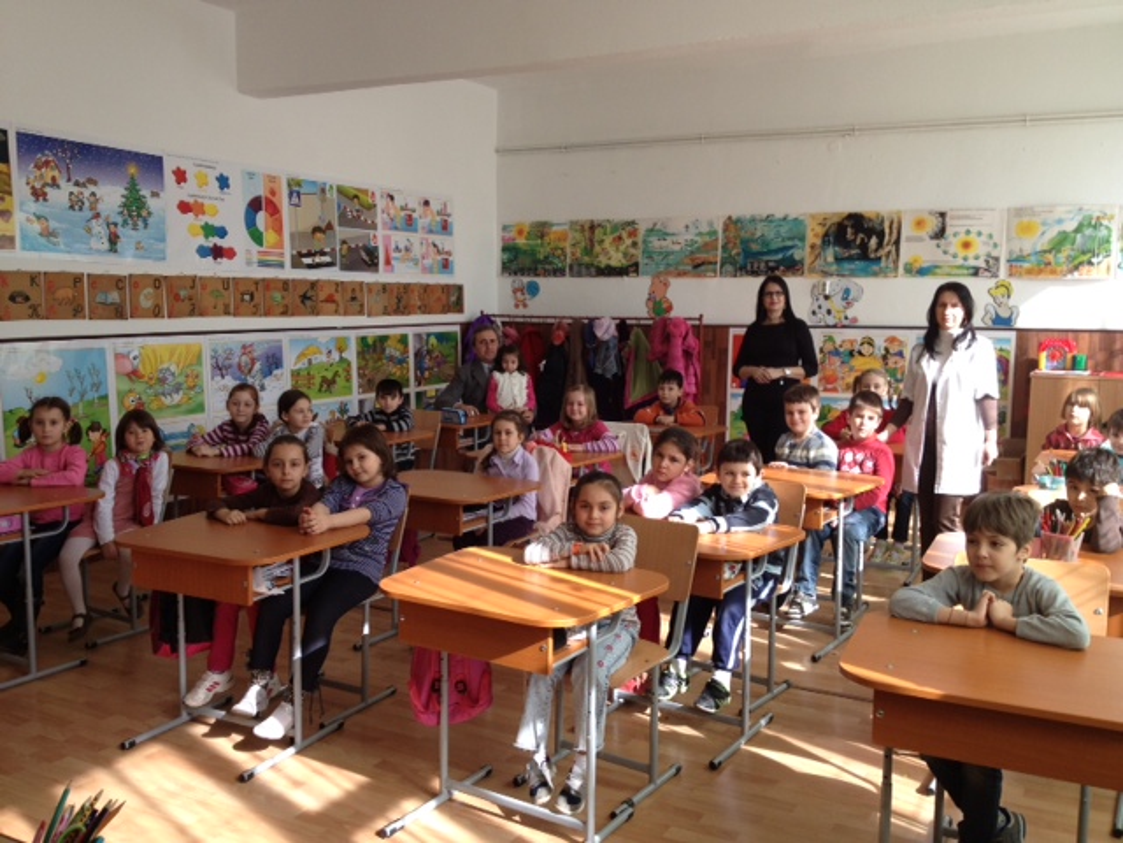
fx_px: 1135
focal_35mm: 35
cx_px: 562
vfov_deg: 40.7
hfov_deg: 52.6
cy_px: 422
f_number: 2.4
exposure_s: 1/203
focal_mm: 4.28
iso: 64
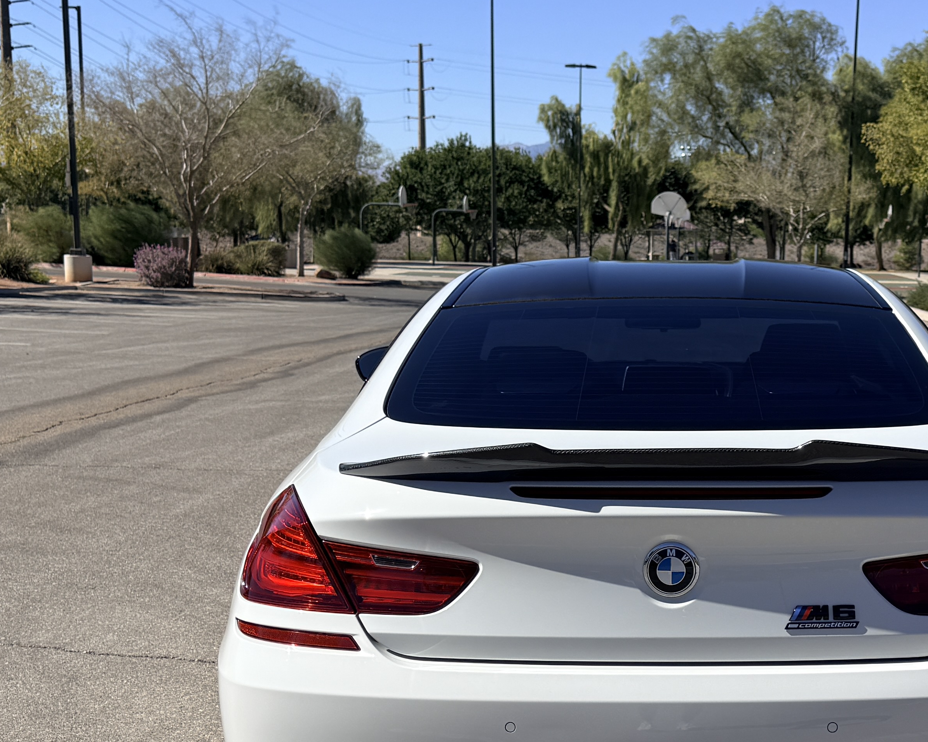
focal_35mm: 56
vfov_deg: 27.0
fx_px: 1538
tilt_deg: -9.2
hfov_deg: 33.0
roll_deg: -1.8
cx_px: 676
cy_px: 499
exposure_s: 1/5714
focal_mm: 6.76
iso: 80
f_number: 1.78
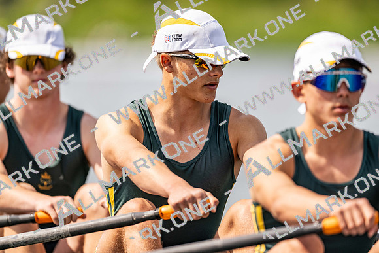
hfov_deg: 3.4
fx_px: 6318
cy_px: 126
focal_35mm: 600
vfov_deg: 2.3
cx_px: 190
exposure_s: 1/2500
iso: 360
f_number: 4
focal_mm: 600
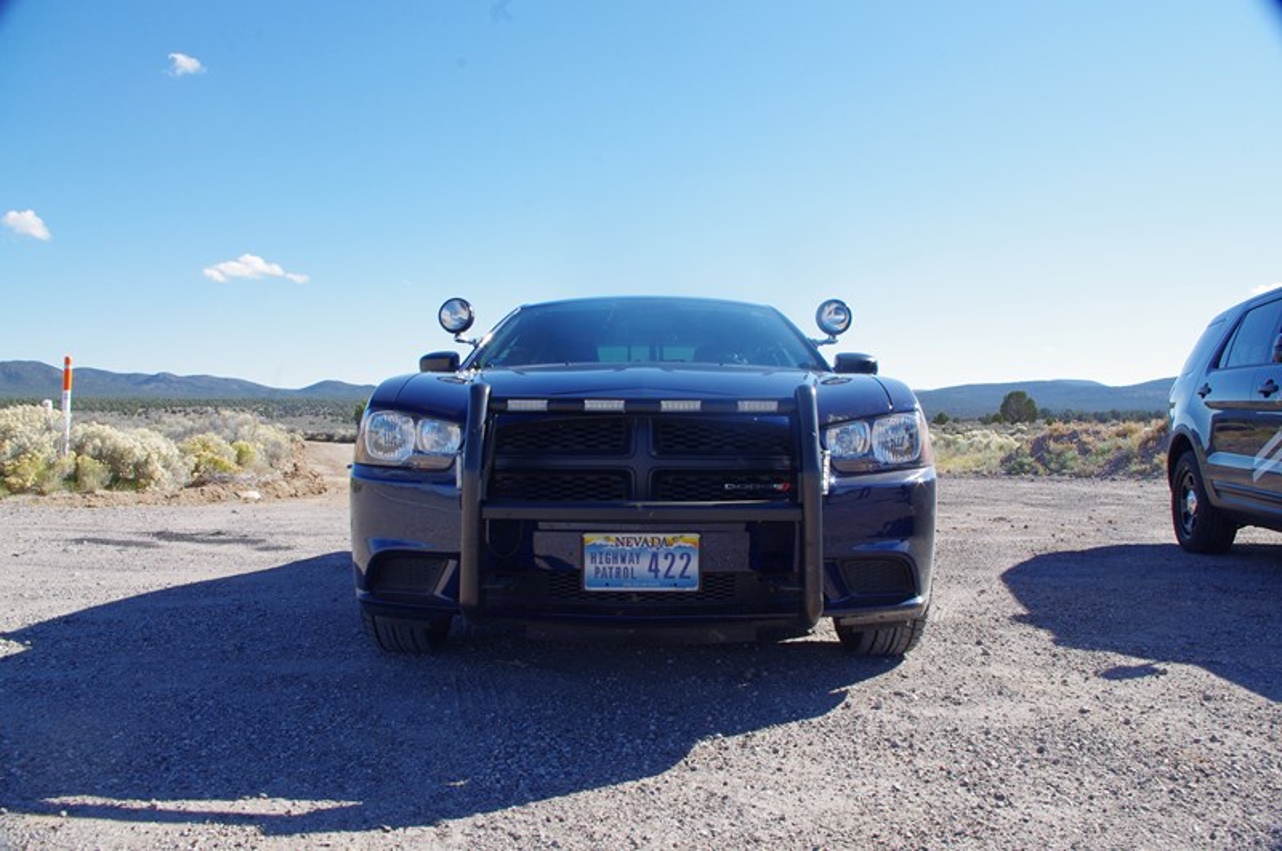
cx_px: 641
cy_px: 426
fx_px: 960
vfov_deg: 47.8
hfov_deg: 67.5
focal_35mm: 27
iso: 400
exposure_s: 1/160
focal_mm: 18
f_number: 11
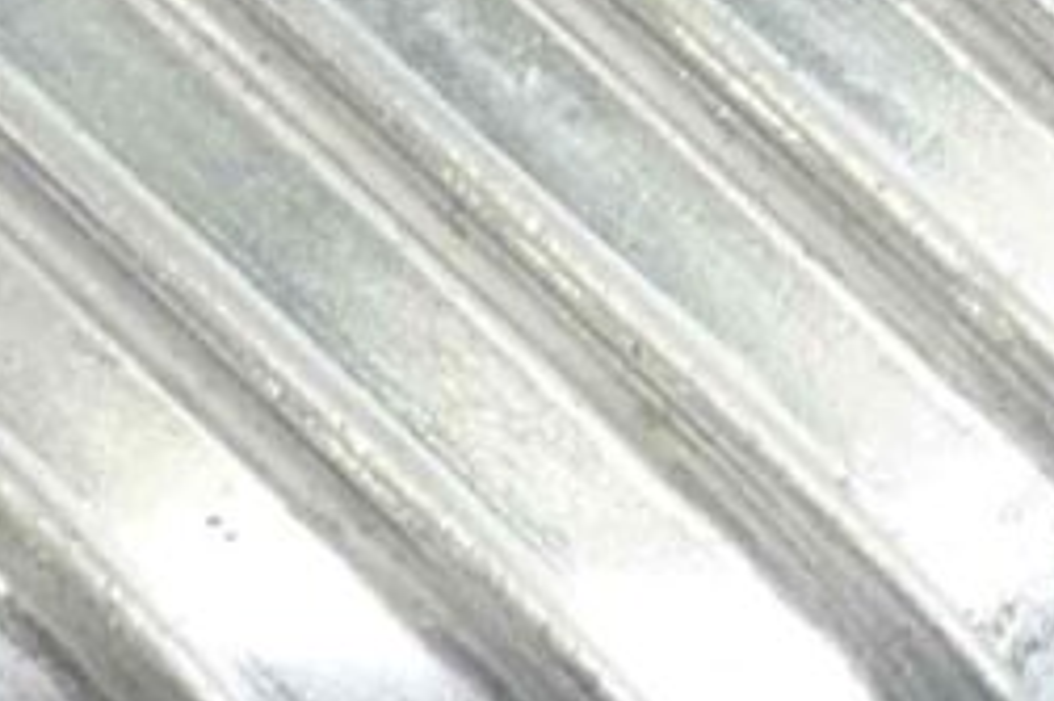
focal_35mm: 236
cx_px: 634
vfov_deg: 5.8
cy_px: 149
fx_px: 6905
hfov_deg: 8.7
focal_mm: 4.4
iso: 80
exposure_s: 1/10
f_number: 3.3
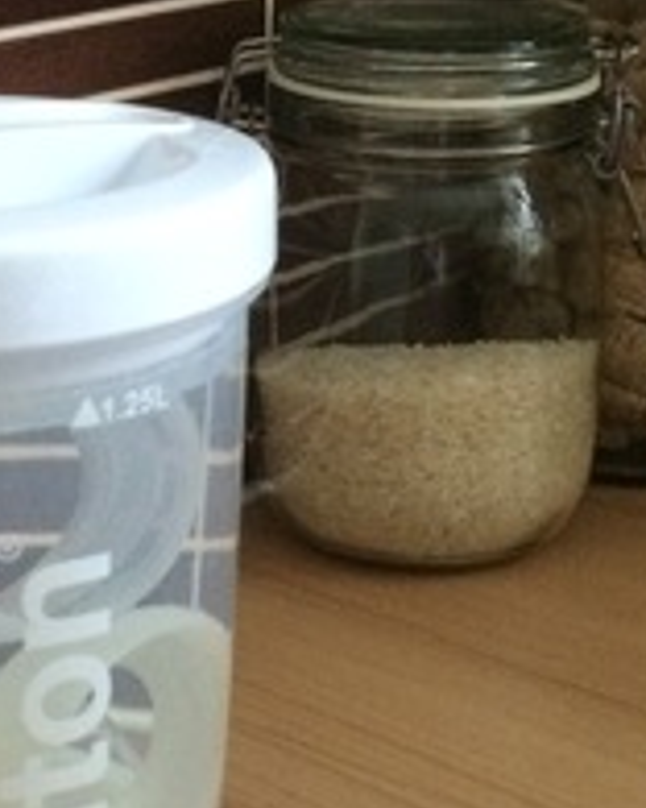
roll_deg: +0.0
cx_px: 112
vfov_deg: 21.8
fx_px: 2079
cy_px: 236
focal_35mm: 87
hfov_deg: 17.5
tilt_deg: -15.7
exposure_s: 1/17
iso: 320
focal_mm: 4.15
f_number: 2.2
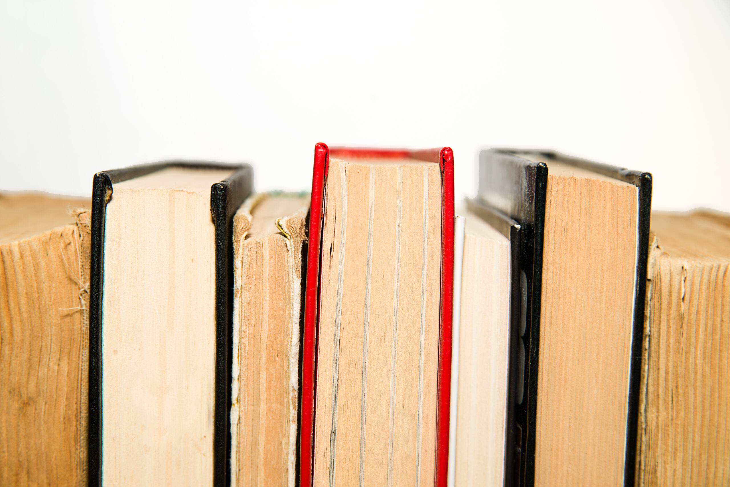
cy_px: 244
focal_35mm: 75
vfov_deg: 18.2
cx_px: 365
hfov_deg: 27.0
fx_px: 1521
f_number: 7.1
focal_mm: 75
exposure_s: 1/160
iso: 100
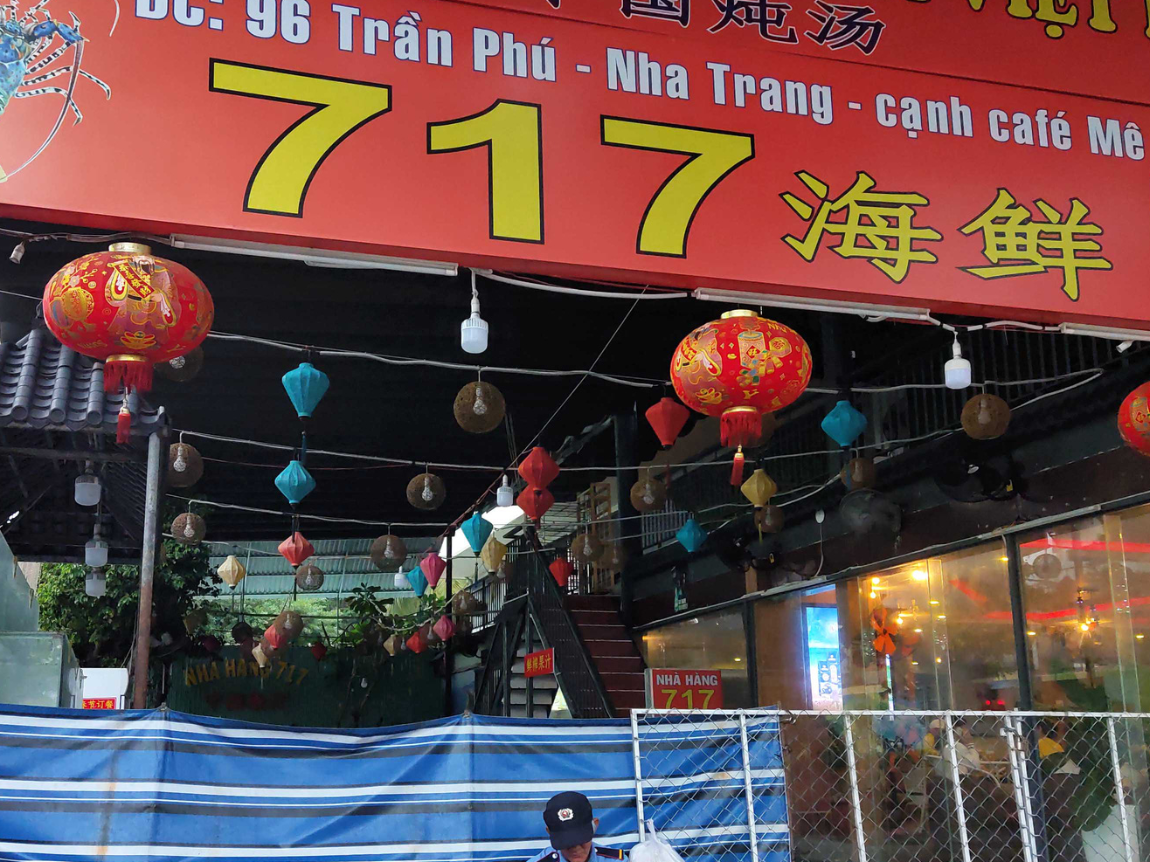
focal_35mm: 38
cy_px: 496
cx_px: 513
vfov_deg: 37.6
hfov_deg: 48.9
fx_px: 1262
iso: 145
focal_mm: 4.71
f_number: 1.7
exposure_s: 1/100
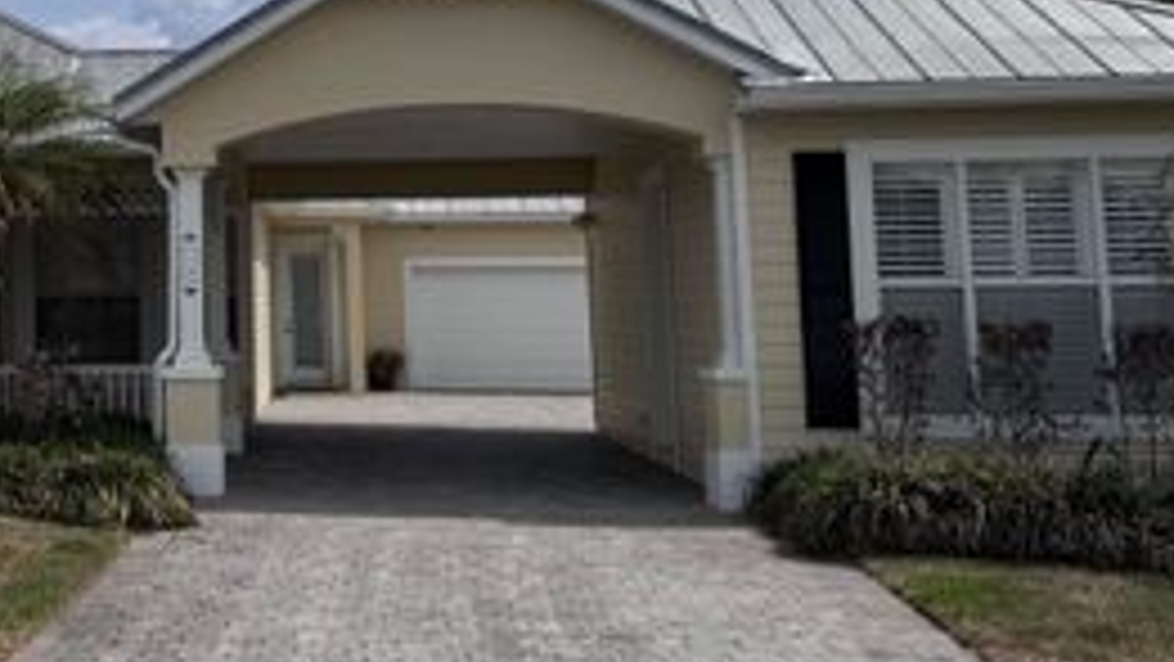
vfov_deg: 23.6
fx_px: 1557
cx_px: 90
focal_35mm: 50
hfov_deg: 38.2
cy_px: 133
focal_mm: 6.76
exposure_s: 1/10417
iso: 80
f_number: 1.78
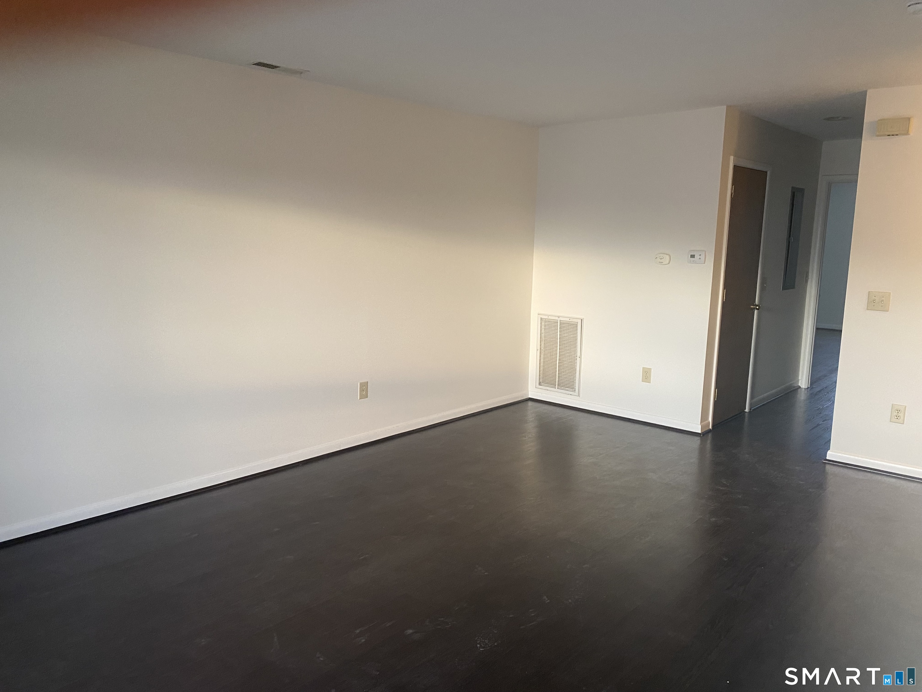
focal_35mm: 26
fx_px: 693
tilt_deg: -10.6
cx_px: 461
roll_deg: -0.4
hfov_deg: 67.3
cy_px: 346
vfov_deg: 53.1
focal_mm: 4.25
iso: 200
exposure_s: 1/60
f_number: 1.8
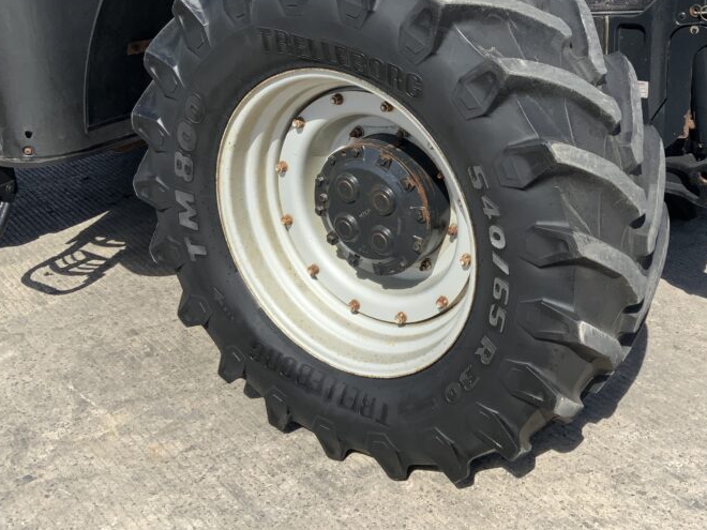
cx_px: 500
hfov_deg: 41.2
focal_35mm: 45
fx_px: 919
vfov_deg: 31.8
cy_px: 157
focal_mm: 3
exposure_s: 1/1311
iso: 16
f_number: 1.8
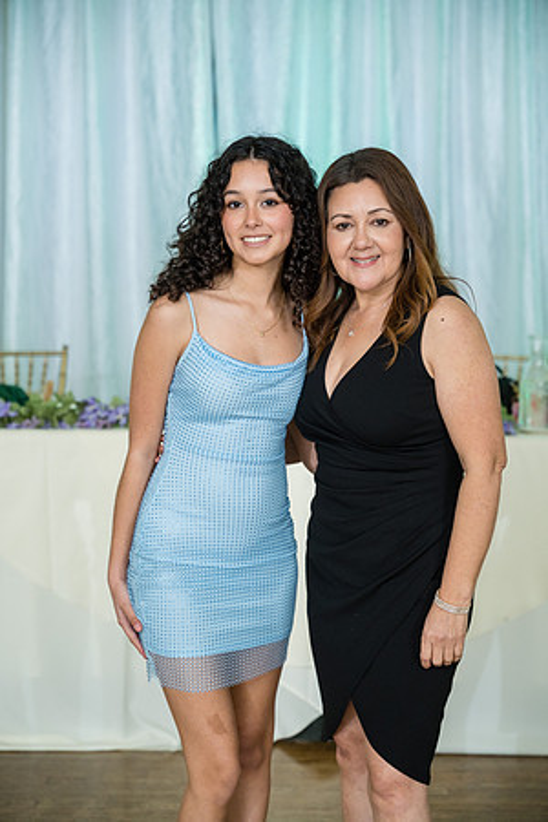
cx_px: 274
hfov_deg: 20.8
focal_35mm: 65
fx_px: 1493
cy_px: 411
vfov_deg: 30.8
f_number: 2.8
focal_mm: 65.4
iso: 1600
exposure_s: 1/250
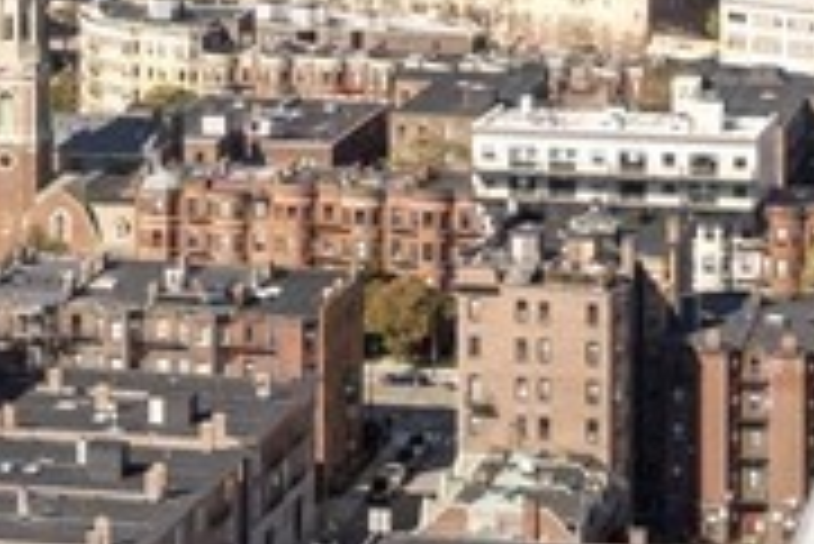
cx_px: 112
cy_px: -488
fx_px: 4096
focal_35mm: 181
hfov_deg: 11.3
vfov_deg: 7.3
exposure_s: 1/160
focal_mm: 32
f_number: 11
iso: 320
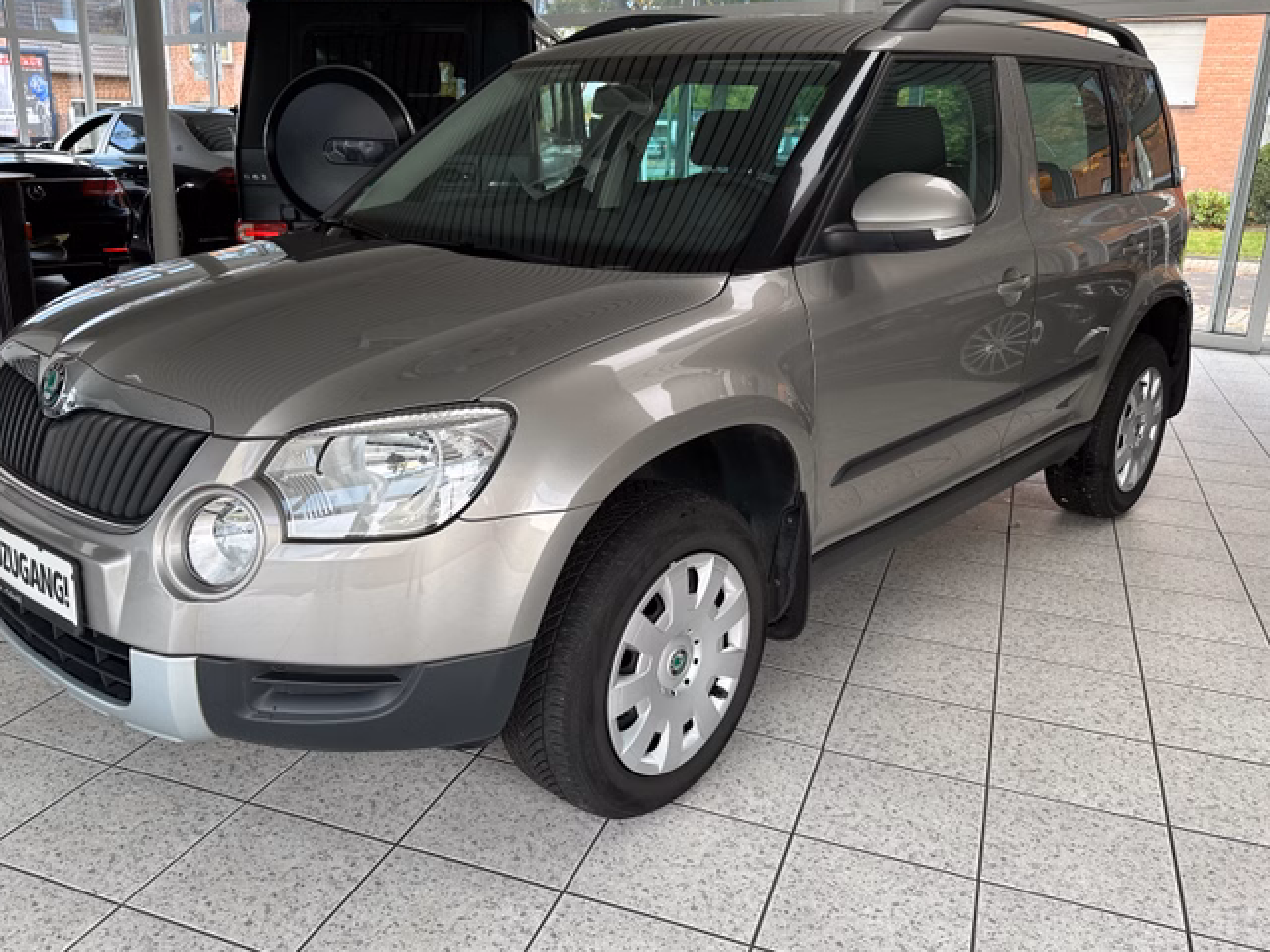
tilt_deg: -17.9
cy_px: 470
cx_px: 560
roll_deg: -1.5
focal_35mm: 30
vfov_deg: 46.8
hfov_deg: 59.8
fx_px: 1101
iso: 64
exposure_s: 1/121
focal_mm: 6.86
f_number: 1.78
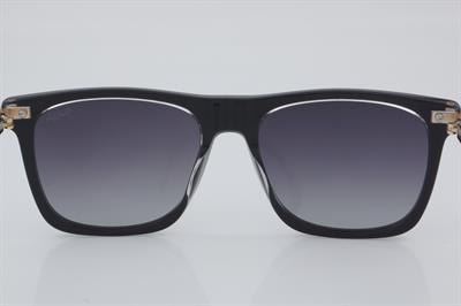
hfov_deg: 24.6
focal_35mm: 82
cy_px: 153
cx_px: 230
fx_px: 1056
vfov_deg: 16.5
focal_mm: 55
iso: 100
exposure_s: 1/4
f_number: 32
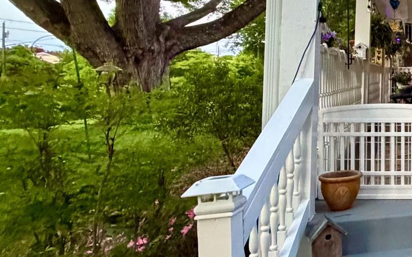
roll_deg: -0.5
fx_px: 483
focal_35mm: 43
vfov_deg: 29.6
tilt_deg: +0.2
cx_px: 586
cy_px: 78
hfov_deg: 30.7
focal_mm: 2.22
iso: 1000
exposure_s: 1/60
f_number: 2.2
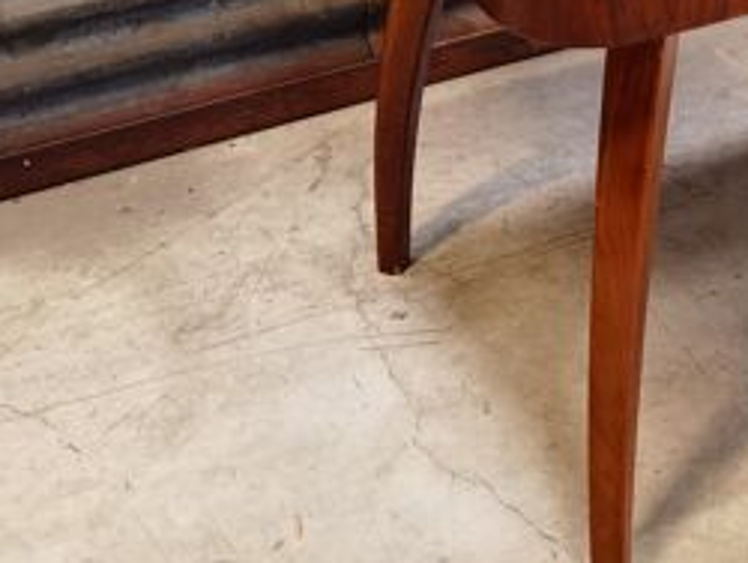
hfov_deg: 22.3
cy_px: 114
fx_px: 1817
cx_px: 775
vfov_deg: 17.5
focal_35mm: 84
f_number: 1.9
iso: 500
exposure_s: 1/33.3
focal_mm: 6.71
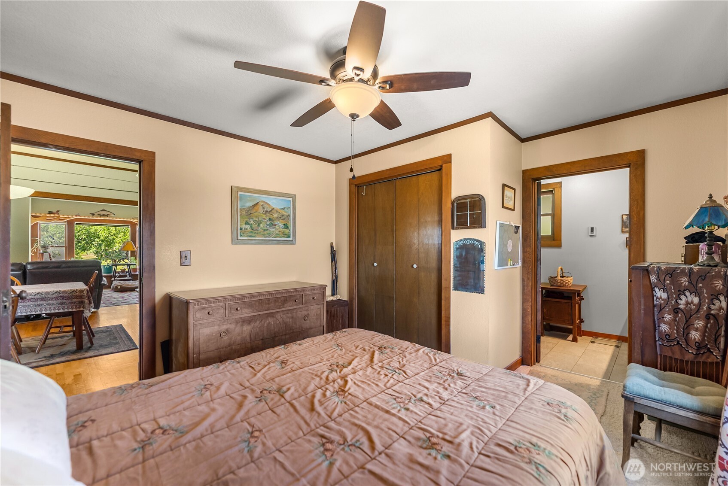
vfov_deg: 78.1
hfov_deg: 101.1
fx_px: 299
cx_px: 364
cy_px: 243
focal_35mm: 15
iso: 400
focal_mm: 14.8
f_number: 2.8
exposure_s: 1/15
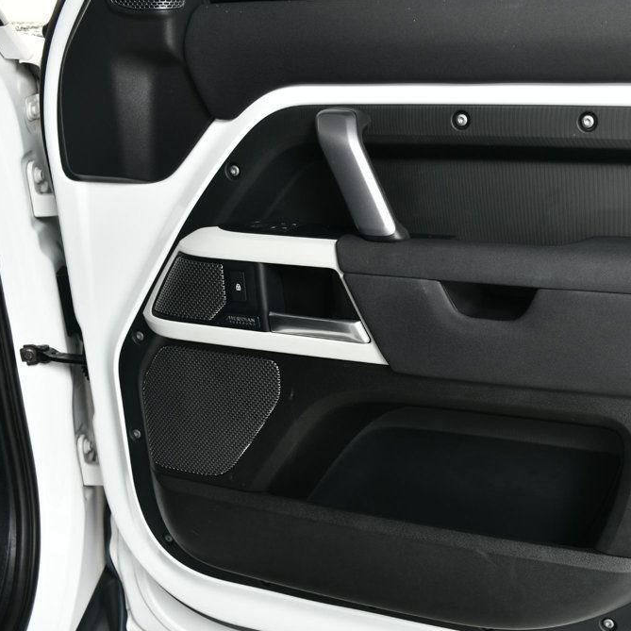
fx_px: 1072
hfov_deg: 32.1
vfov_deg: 32.8
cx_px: 480
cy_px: 320
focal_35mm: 52
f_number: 5
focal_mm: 27
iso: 100
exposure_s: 1/160
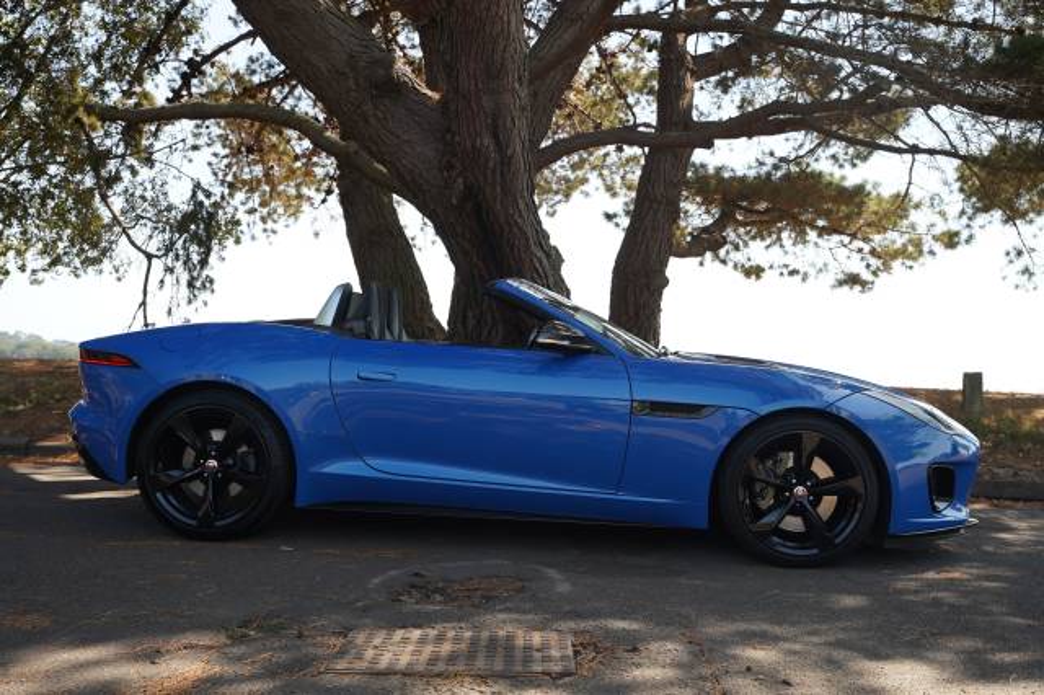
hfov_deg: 48.1
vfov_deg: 33.1
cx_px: 522
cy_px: 348
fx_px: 1171
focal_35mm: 40
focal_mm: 40.4
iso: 100
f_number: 4.5
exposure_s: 1/125
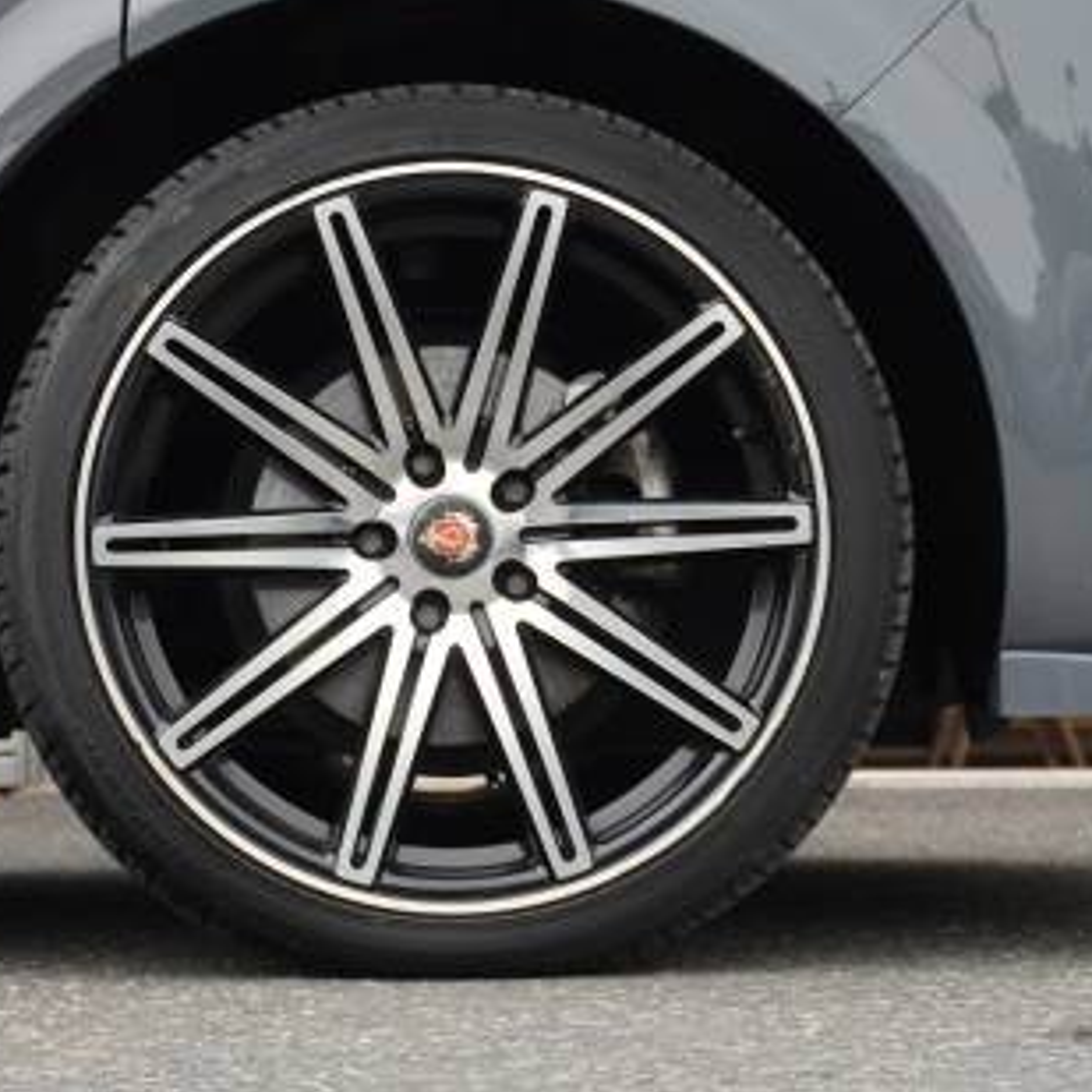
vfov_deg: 18.3
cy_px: 495
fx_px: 3391
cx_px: 399
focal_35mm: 95
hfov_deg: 18.3
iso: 640
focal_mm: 36
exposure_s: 1/160
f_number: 5.6
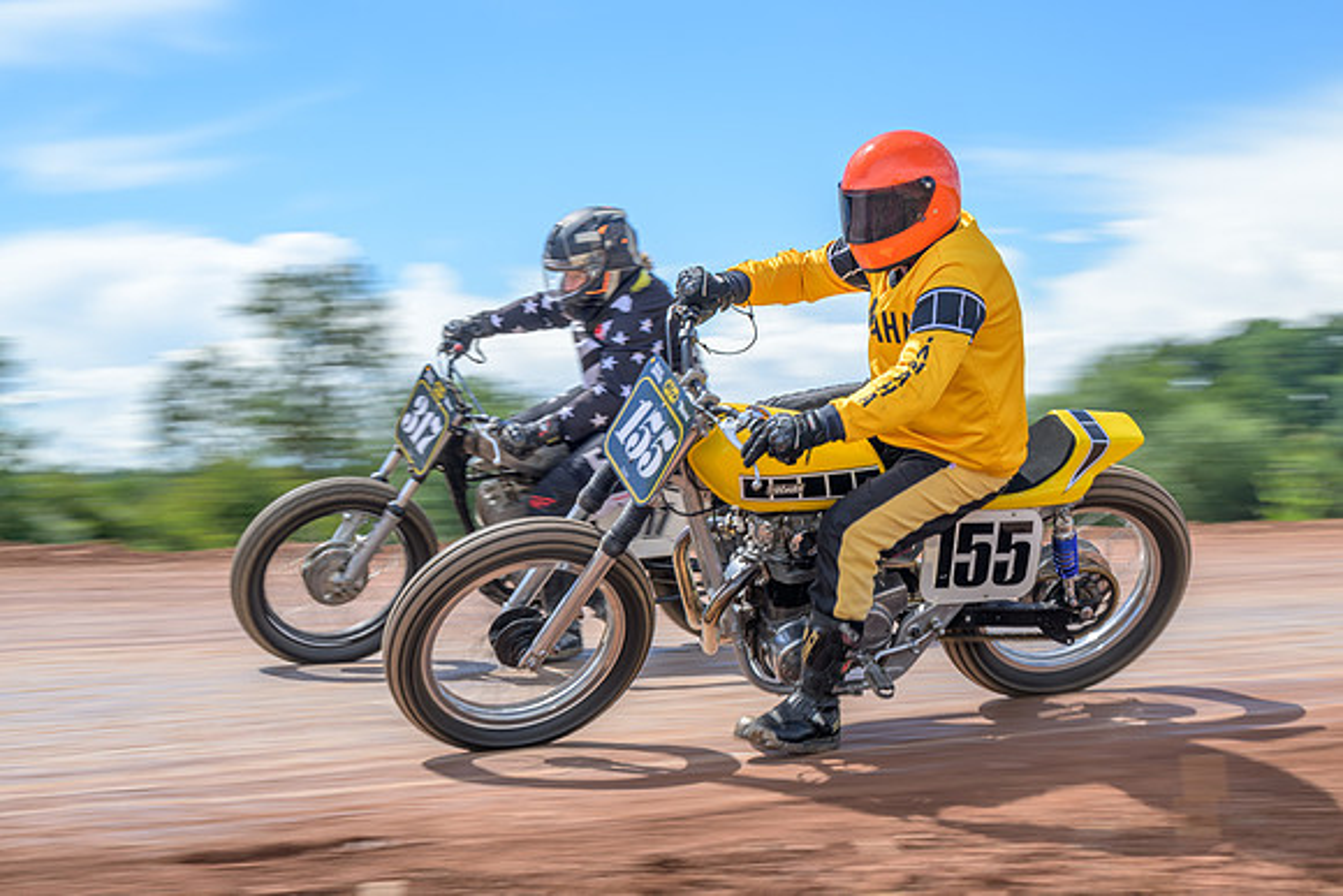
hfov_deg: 28.1
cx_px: 672
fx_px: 2687
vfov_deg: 18.9
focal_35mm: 72
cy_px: 448
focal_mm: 70
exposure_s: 1/100
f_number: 9
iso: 64
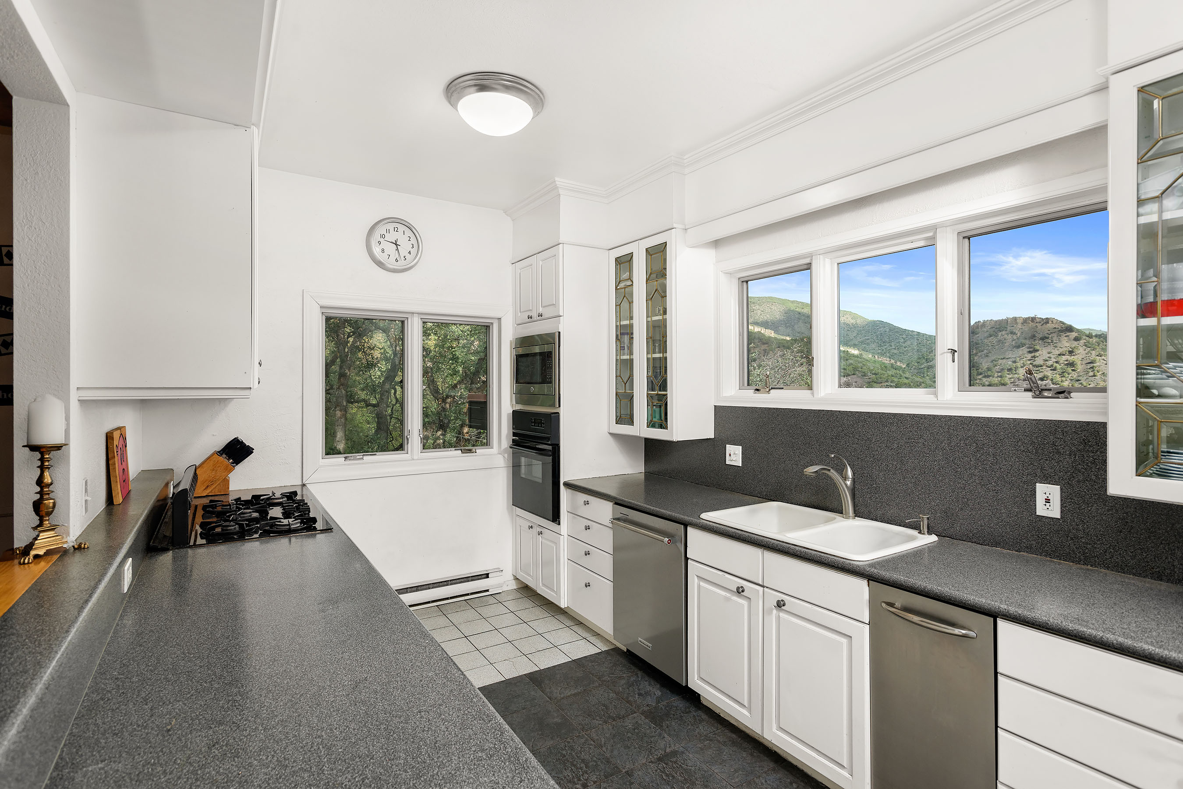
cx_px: 592
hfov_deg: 93.3
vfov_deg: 70.5
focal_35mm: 17
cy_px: 394
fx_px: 559
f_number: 7.1
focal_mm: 17
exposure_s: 1/6
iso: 250
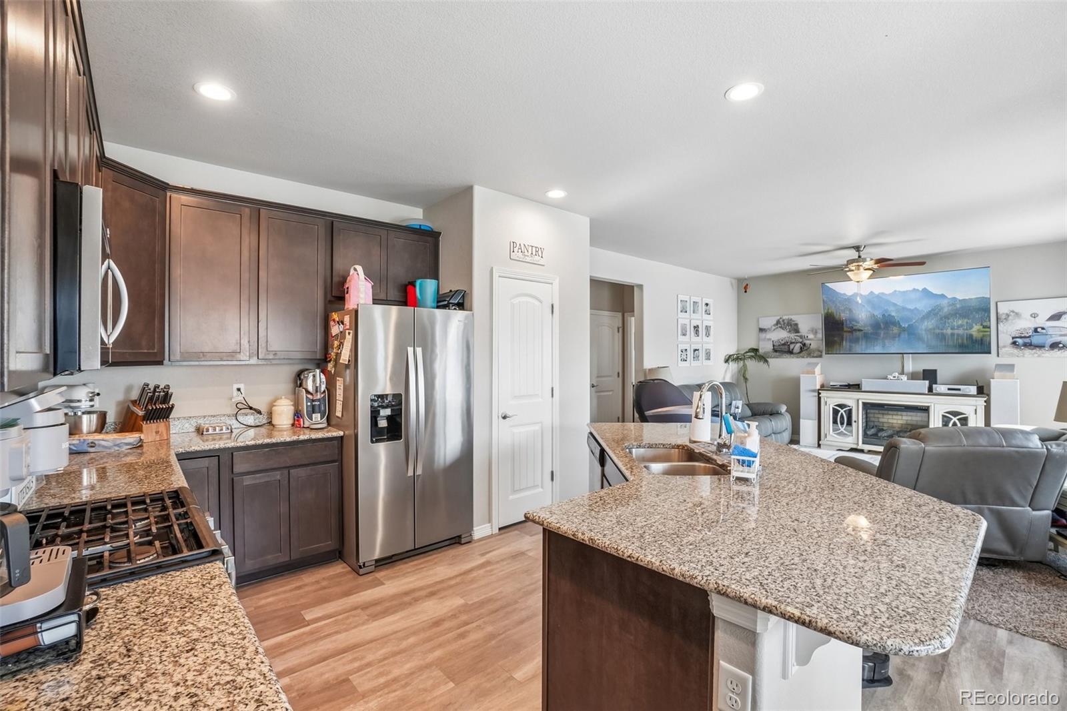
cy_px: 356
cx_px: 534
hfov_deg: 100.4
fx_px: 444
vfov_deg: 77.3
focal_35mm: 15
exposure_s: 1/25
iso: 400
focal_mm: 10
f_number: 8
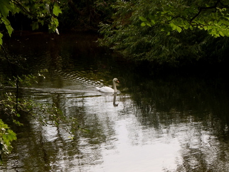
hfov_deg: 11.0
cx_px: 88
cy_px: 97
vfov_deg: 8.3
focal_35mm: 179
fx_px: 1185
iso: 100
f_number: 5.4
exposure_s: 1/200
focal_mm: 18.3
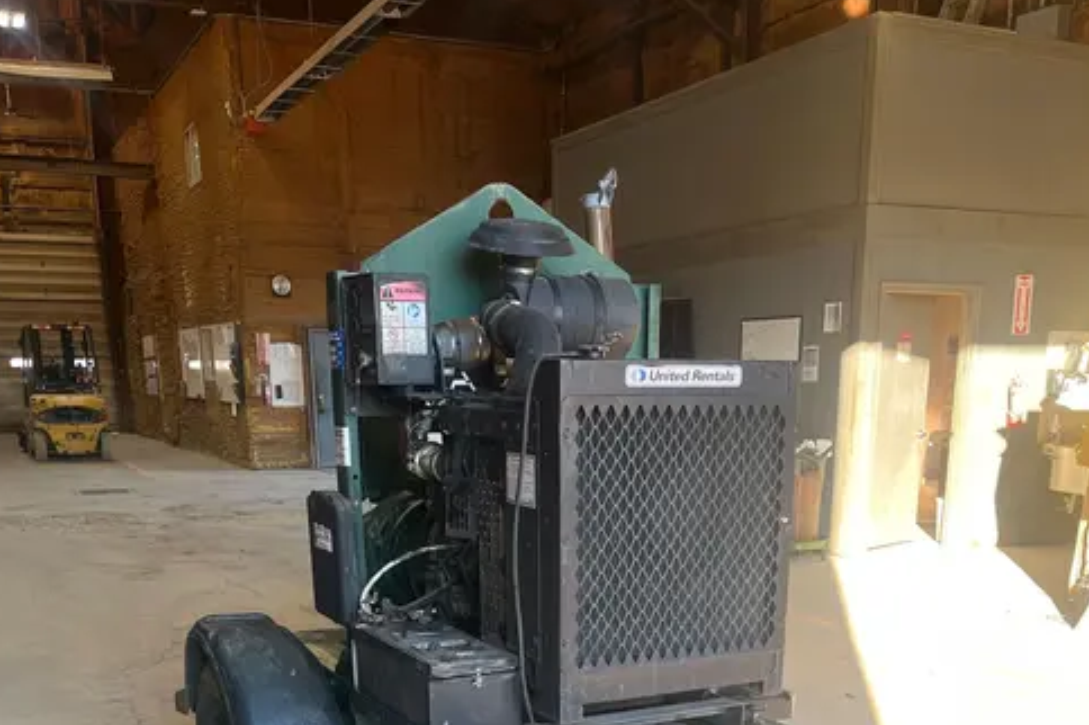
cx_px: 603
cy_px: 735
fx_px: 1239
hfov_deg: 47.4
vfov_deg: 30.2
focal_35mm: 41
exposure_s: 1/121
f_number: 1.6
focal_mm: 5.1
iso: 40
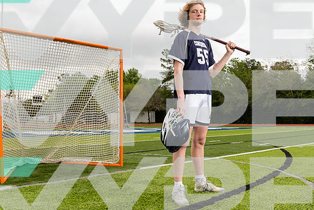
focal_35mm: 33
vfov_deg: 40.0
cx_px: 152
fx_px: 288
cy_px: 109
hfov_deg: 57.2
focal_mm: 25
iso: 250
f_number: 7.1
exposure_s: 1/250
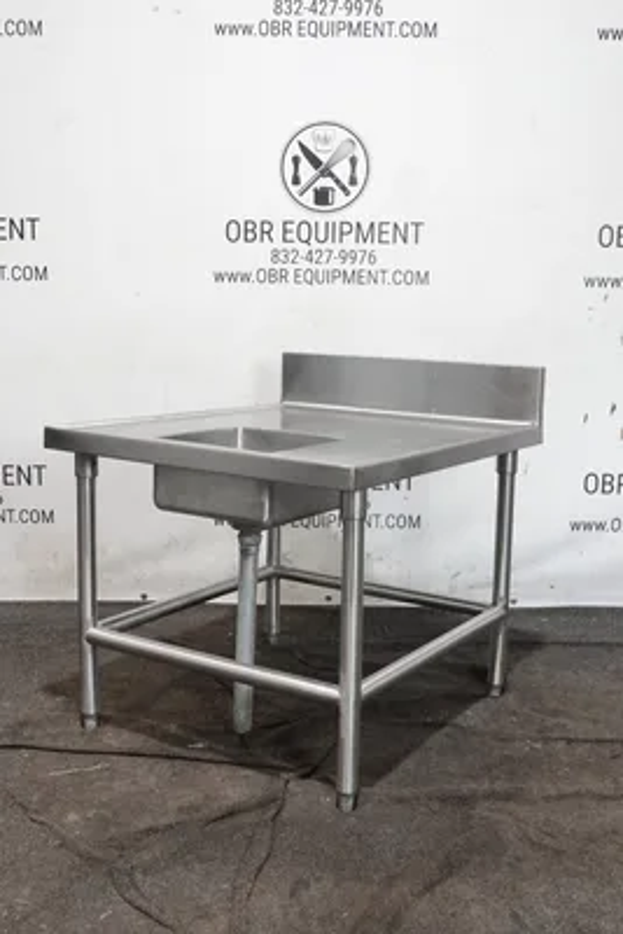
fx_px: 1037
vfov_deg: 48.4
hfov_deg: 33.4
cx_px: 312
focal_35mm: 40
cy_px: 467
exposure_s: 1/40
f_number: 4
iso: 1250
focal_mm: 14.99
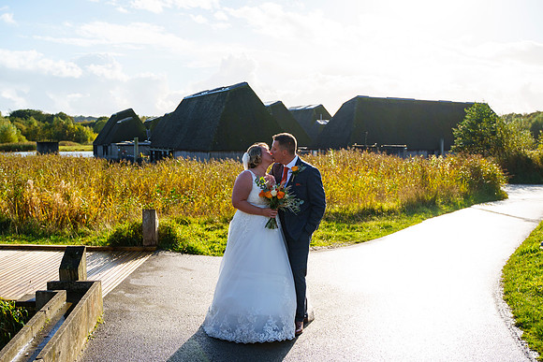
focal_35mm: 35
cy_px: 165
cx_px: 276
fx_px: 526
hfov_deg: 54.6
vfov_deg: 38.0
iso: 400
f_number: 3.2
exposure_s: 1/8000
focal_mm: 28
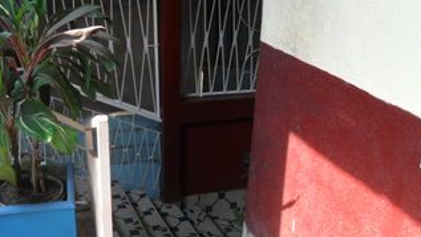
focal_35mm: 44
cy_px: 177
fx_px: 491
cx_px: 183
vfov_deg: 26.7
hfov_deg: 46.3
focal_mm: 5.7
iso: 100
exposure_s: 1/60
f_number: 3.7
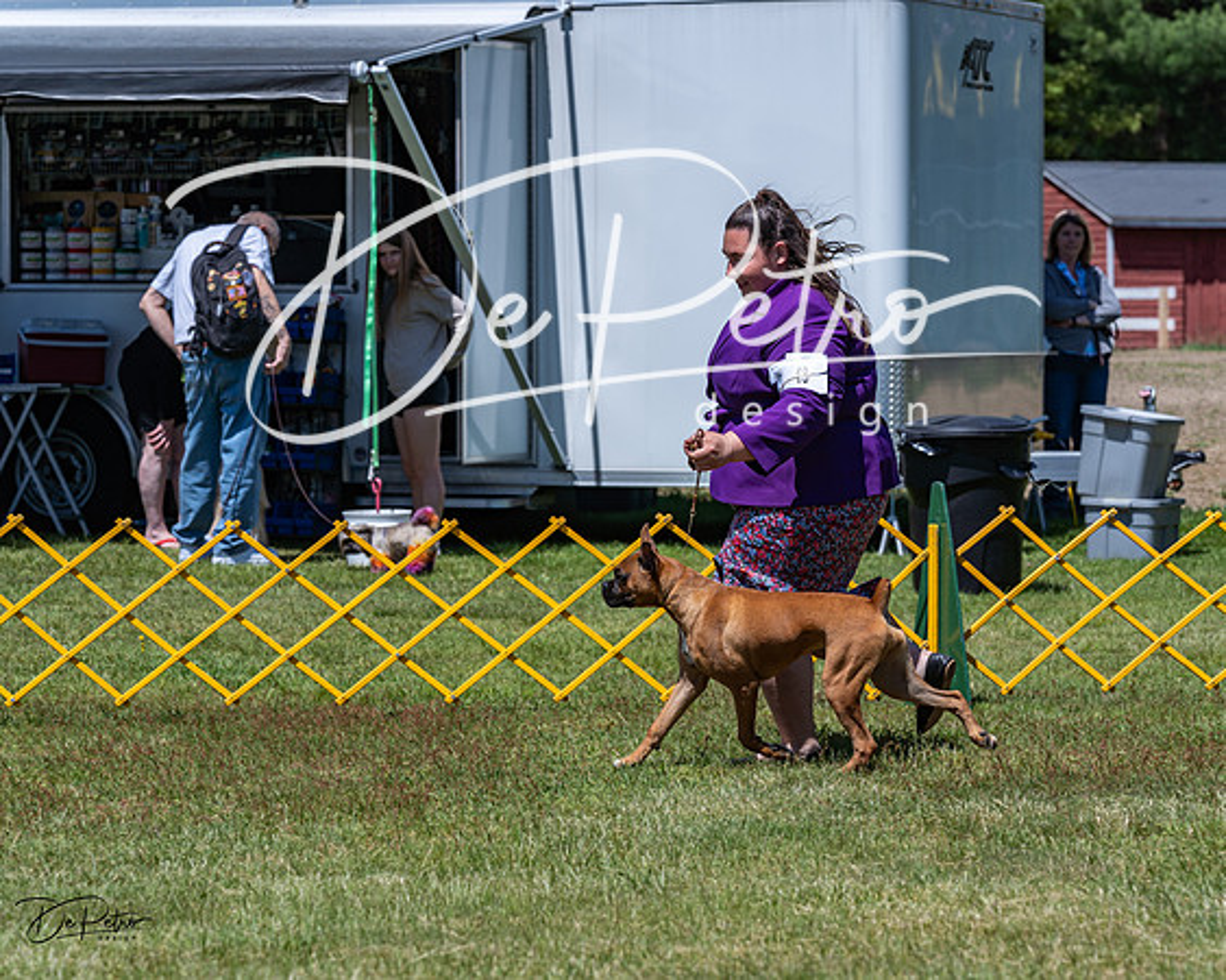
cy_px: 490
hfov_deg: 13.1
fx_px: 5351
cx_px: 613
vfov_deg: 10.5
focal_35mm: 148
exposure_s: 1/640
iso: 100
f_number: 6.3
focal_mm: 131
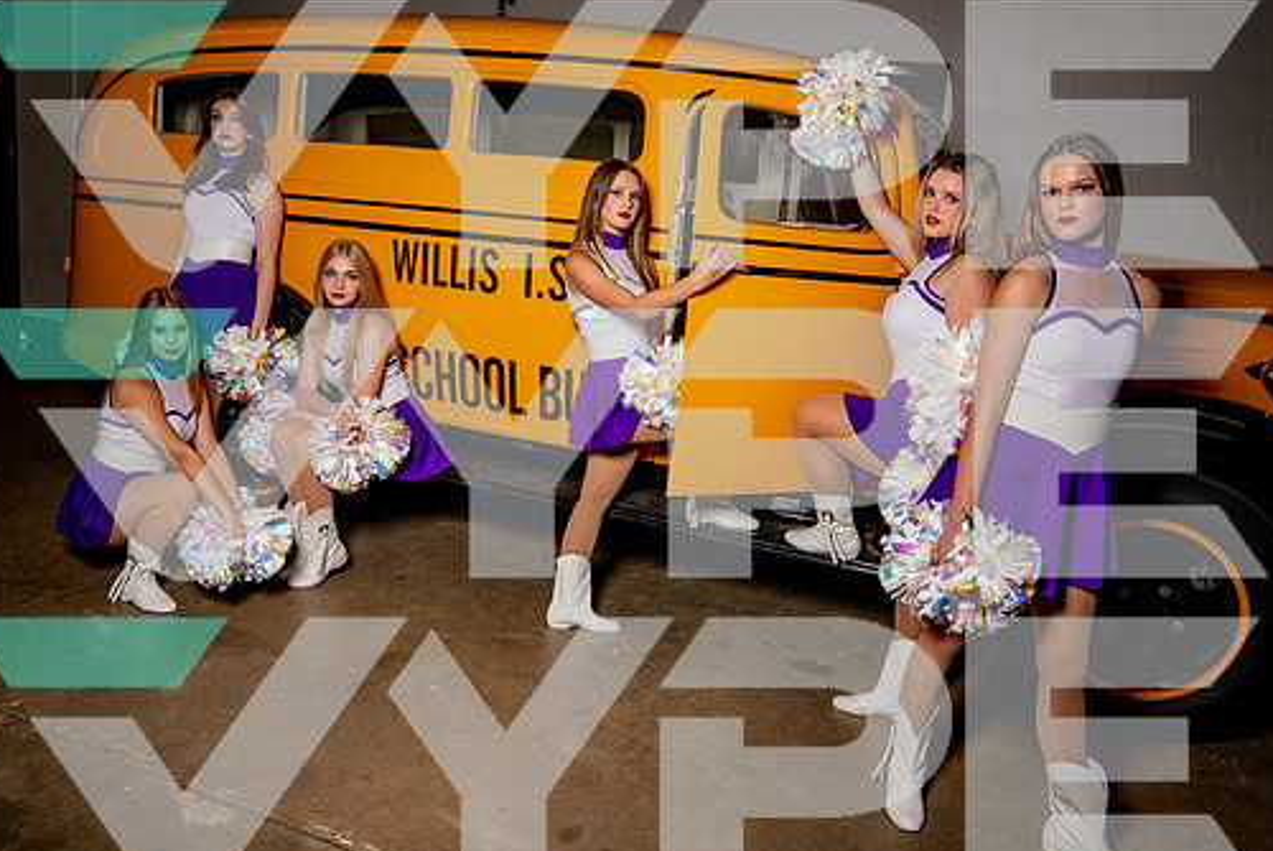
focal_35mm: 29
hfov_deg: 63.6
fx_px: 1026
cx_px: 619
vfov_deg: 45.0
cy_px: 445
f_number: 7.1
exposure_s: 1/125
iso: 200
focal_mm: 25
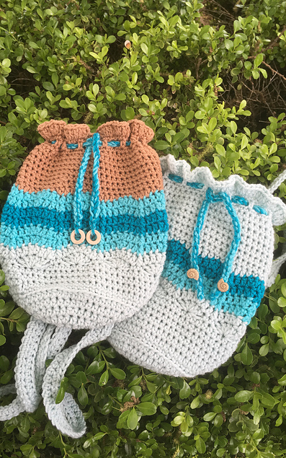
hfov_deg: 40.6
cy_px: 230
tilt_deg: -53.1
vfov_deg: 61.2
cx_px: 142
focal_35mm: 31
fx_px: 387
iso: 32
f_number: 2.2
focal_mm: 4.15
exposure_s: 1/120
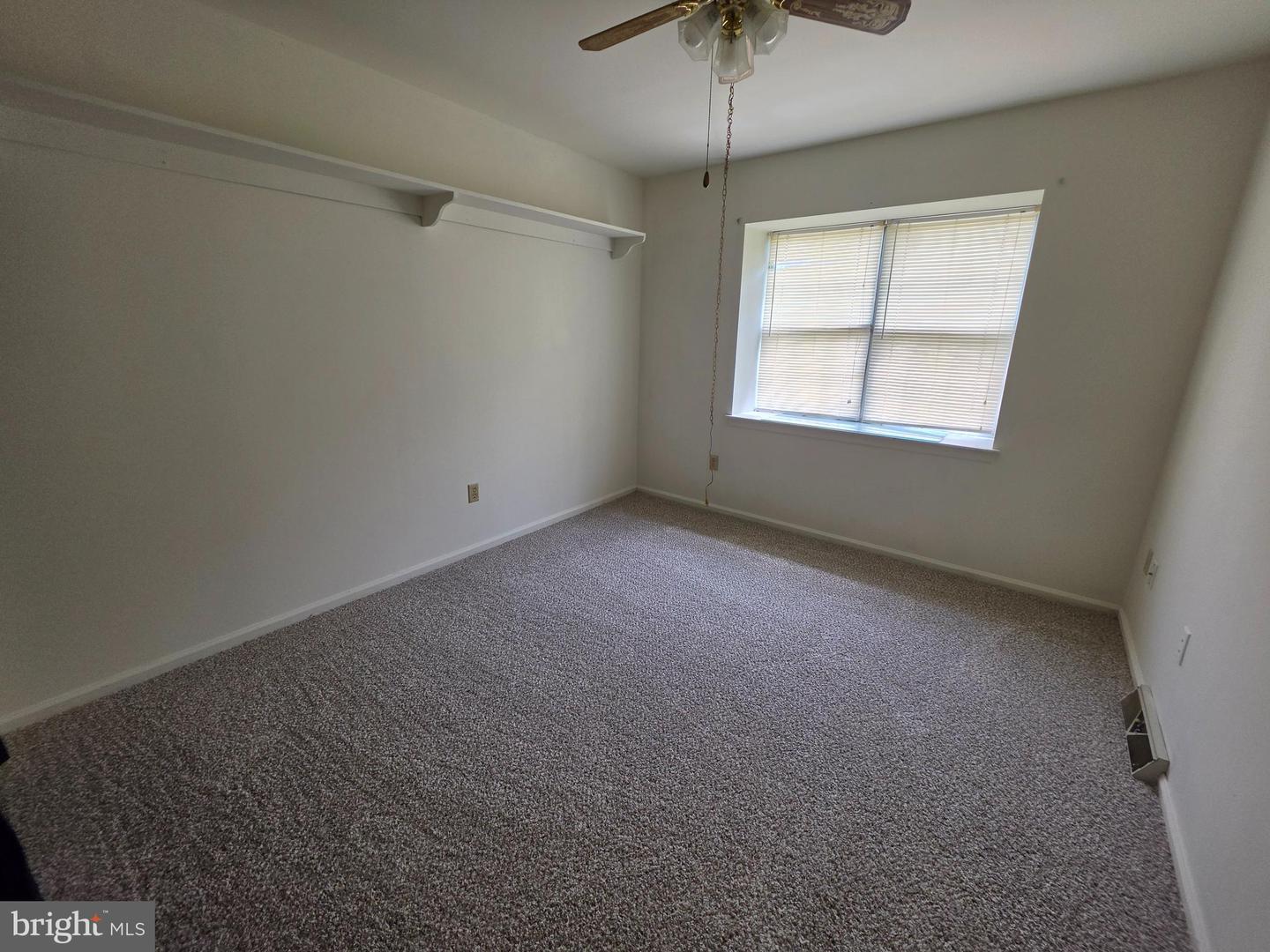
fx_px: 477
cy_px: 476
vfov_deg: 89.9
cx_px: 635
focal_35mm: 13
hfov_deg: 106.2
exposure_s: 1/120
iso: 50
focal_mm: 2.2
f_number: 1.9
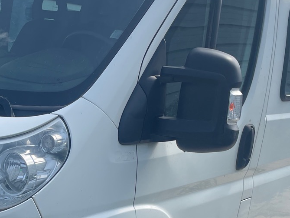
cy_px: 186
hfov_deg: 27.1
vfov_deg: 20.7
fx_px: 586
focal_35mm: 70
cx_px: 49
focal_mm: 4.2
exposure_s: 1/1511
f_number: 1.6
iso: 32
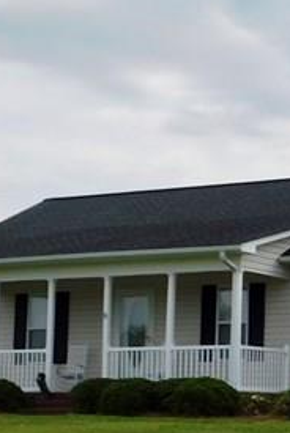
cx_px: 386
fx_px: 1398
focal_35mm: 116
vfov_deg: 17.6
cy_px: 290
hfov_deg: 11.5
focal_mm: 5.3
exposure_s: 1/500
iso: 125
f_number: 6.4
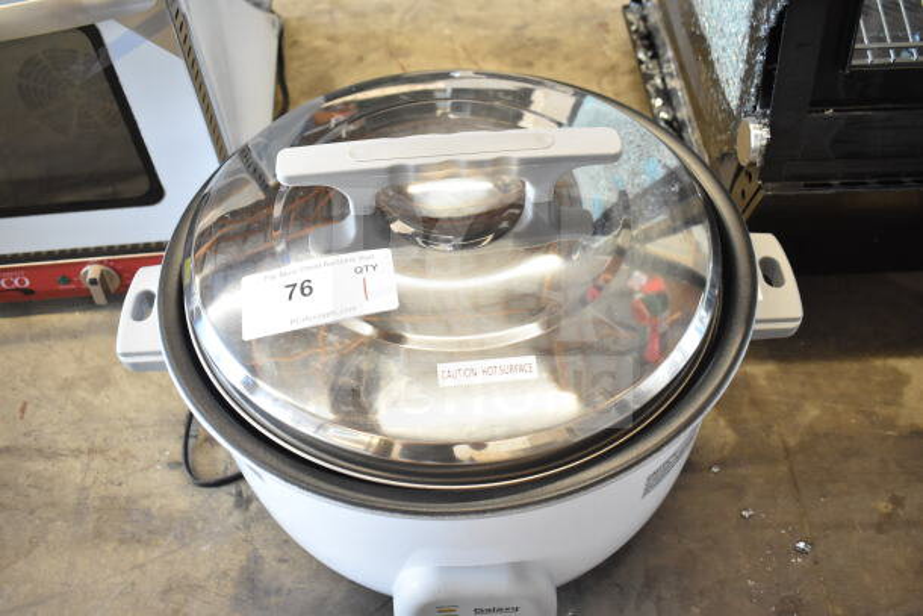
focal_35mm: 33
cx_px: 462
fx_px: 846
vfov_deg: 40.0
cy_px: 308
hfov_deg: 57.2
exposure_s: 1/60
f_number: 4
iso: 1600
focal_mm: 22
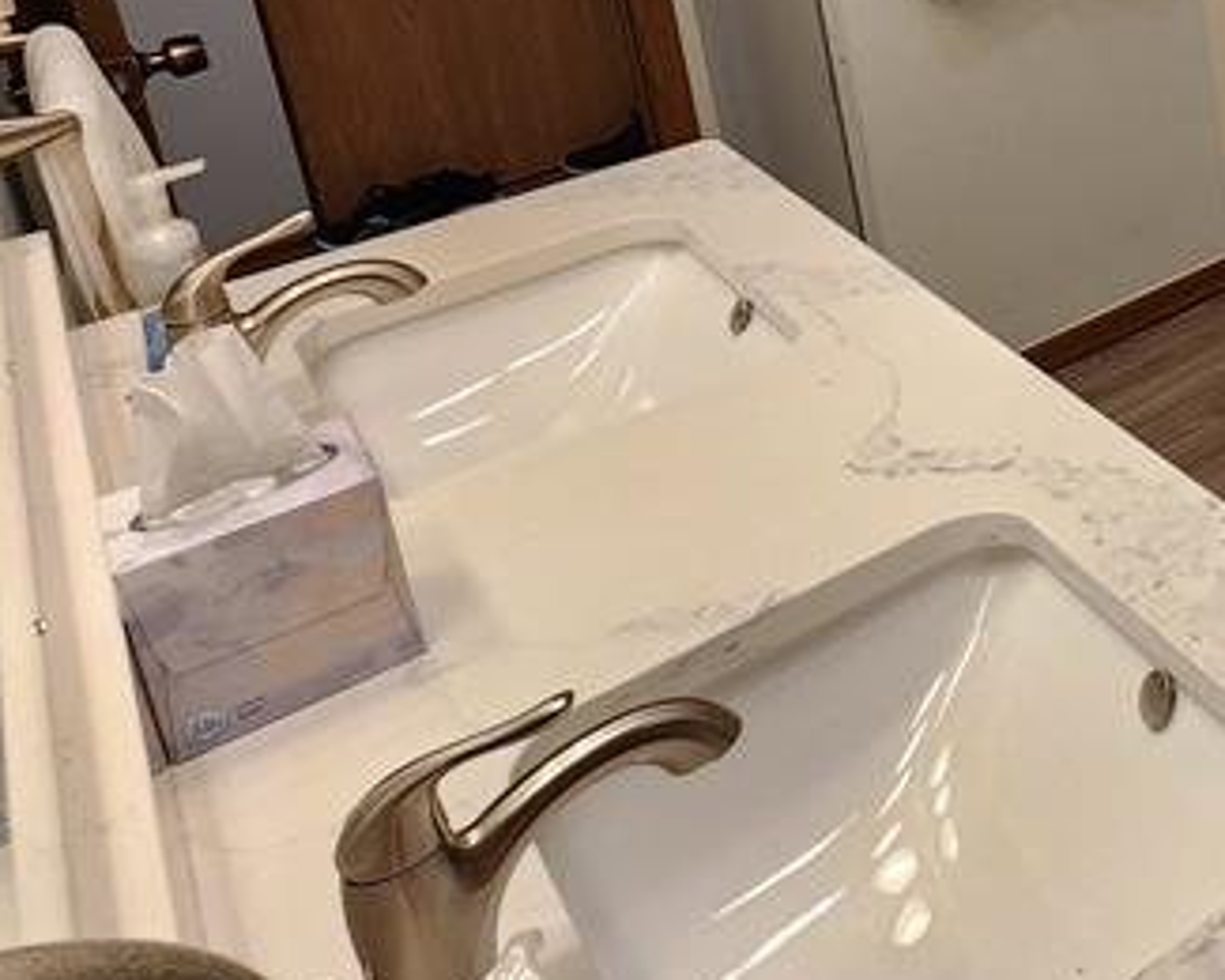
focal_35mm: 40
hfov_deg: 31.1
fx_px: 1450
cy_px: -147
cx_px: 1715
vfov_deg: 32.1
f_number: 2.2
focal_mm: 2.2
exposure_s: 1/60
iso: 100
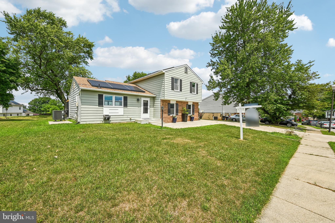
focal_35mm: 14
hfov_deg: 104.3
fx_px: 130
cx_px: 168
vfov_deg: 81.2
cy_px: 112
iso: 100
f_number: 8
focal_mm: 14
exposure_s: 1/500
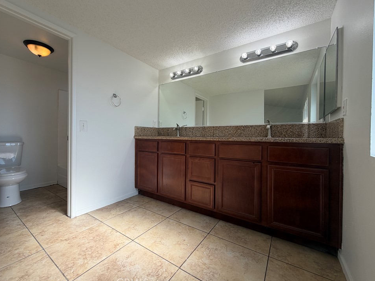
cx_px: 177
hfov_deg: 98.1
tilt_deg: -0.6
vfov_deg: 81.7
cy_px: 137
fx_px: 162
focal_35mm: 15
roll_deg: +0.6
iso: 25
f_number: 2.2
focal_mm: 2.22
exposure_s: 1/120
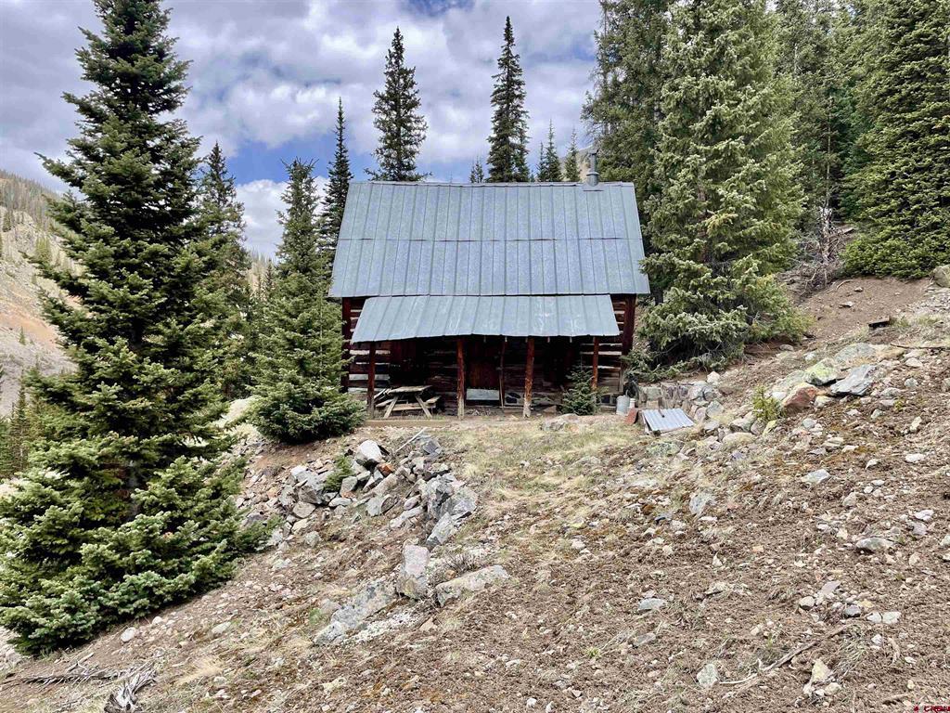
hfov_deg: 67.3
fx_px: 714
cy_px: 356
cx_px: 475
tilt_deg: -0.1
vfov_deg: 53.1
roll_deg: -0.3
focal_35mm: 26
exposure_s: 1/1490
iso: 32
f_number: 1.6
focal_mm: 4.2
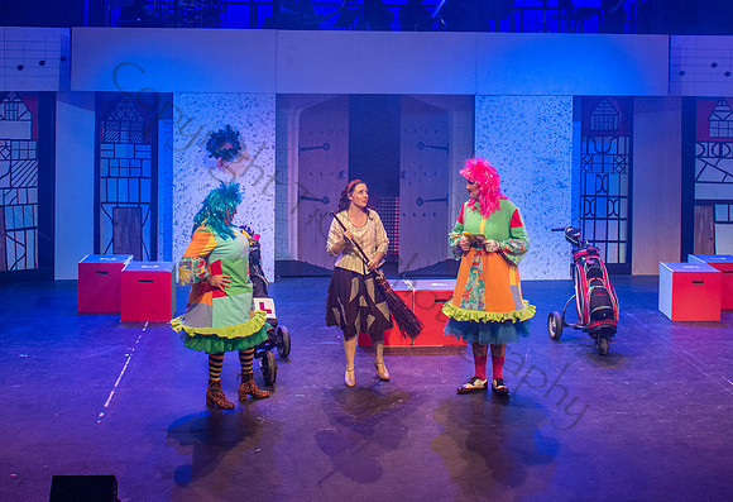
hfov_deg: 39.7
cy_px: 94
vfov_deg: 27.2
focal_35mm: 49
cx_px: 360
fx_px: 1014
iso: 1250
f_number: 7.1
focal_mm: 24
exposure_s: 1/60
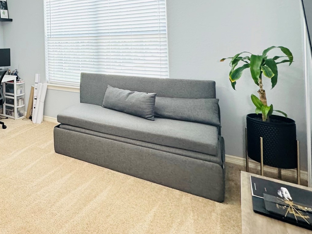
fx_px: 252
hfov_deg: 53.8
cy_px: 37
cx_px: 21
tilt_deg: +1.0
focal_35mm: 28
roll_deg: +1.1
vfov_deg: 46.3
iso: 320
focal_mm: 2.22
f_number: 2.2
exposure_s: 1/60
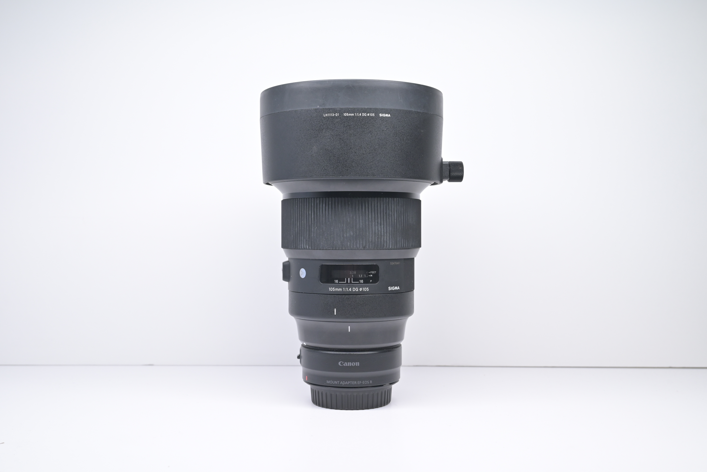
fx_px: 785
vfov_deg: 33.4
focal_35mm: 40
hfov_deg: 48.5
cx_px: 354
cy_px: 236
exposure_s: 1/40
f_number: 9
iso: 640
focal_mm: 40
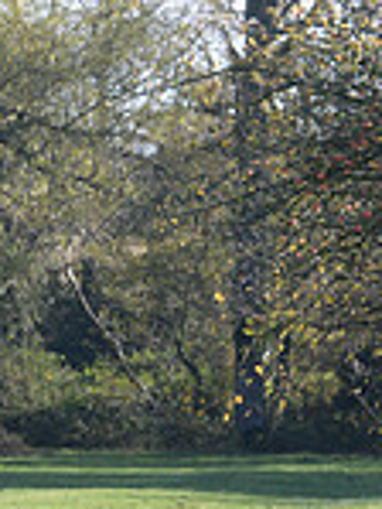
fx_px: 5231
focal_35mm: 356
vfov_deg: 5.6
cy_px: 482
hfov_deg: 4.1
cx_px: -590
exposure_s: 1/1250
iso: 1000
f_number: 5
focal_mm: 95
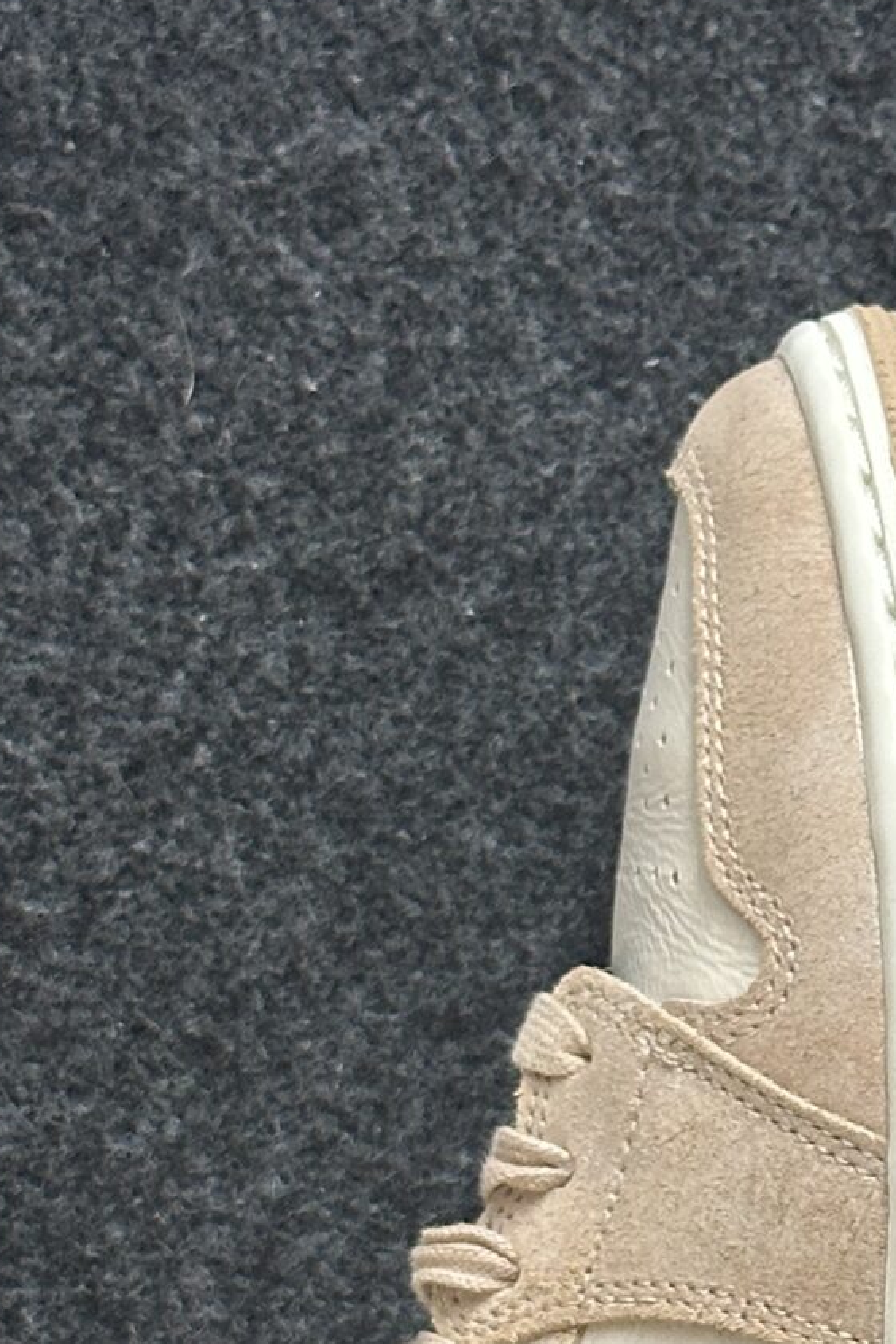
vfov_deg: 13.3
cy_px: 1527
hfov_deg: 9.0
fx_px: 5637
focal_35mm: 151
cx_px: 1095
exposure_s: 1/33
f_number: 1.78
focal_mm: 6.86
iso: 200
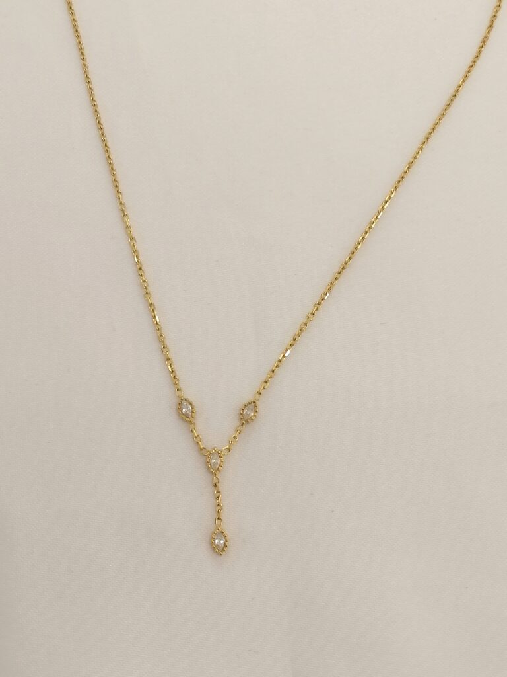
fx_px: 996
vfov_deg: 37.5
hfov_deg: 28.6
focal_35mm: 51
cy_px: 338
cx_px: 254
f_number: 1.8
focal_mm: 4.75
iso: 80
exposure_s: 1/50
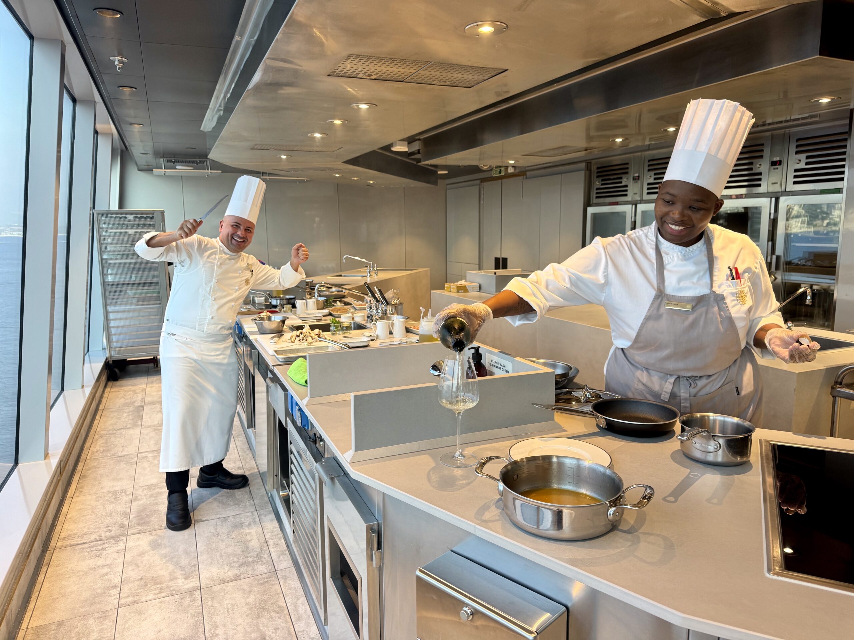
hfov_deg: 71.6
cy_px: 320
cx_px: 427
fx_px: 592
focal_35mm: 24
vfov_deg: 56.8
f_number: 1.78
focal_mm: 6.76
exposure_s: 1/120
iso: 125
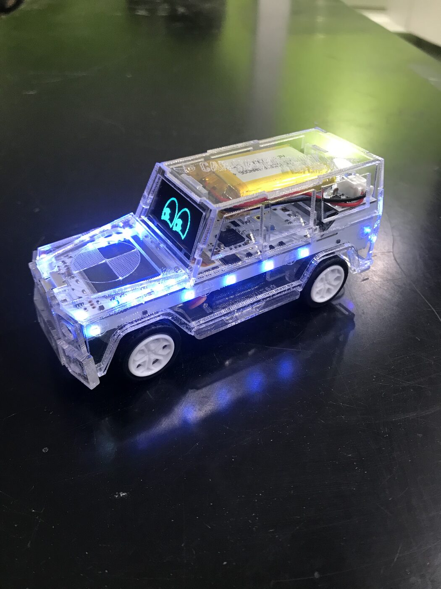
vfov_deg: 63.4
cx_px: 220
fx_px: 476
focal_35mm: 28
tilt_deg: -37.9
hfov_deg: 49.7
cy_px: 294
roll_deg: -2.5
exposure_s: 1/17
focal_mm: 3.99
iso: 40
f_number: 1.8
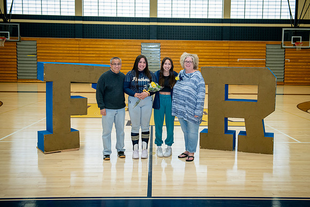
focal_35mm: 43
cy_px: 96
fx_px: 369
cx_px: 166
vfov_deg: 31.3
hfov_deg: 45.6
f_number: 4
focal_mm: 40
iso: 2000
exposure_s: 1/250
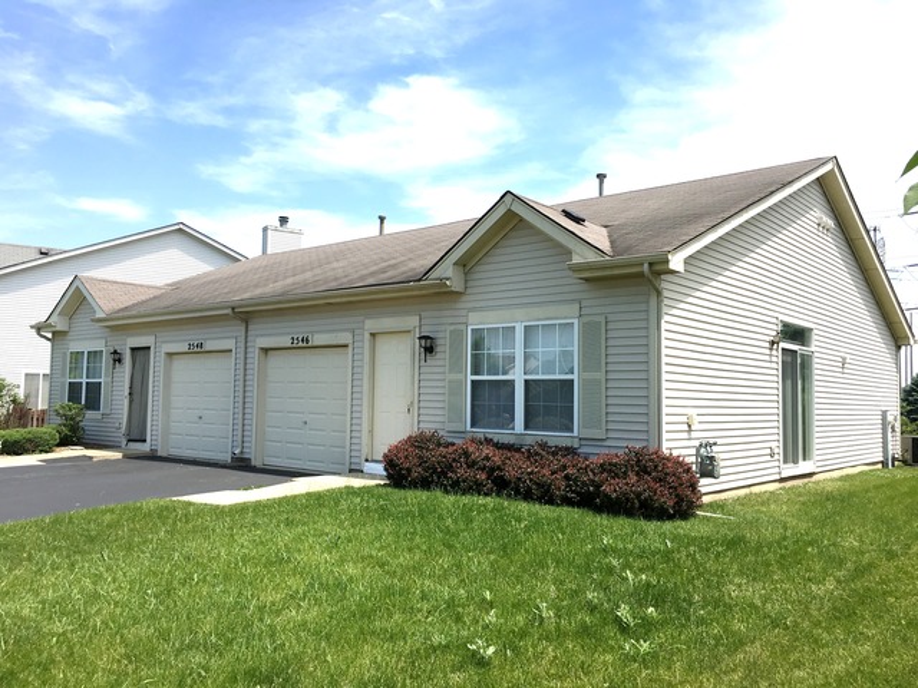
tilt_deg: +5.9
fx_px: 769
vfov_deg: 48.2
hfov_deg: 61.7
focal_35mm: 29
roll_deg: -0.8
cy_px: 344
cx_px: 459
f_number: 2.2
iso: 25
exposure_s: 1/1479
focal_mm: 4.15
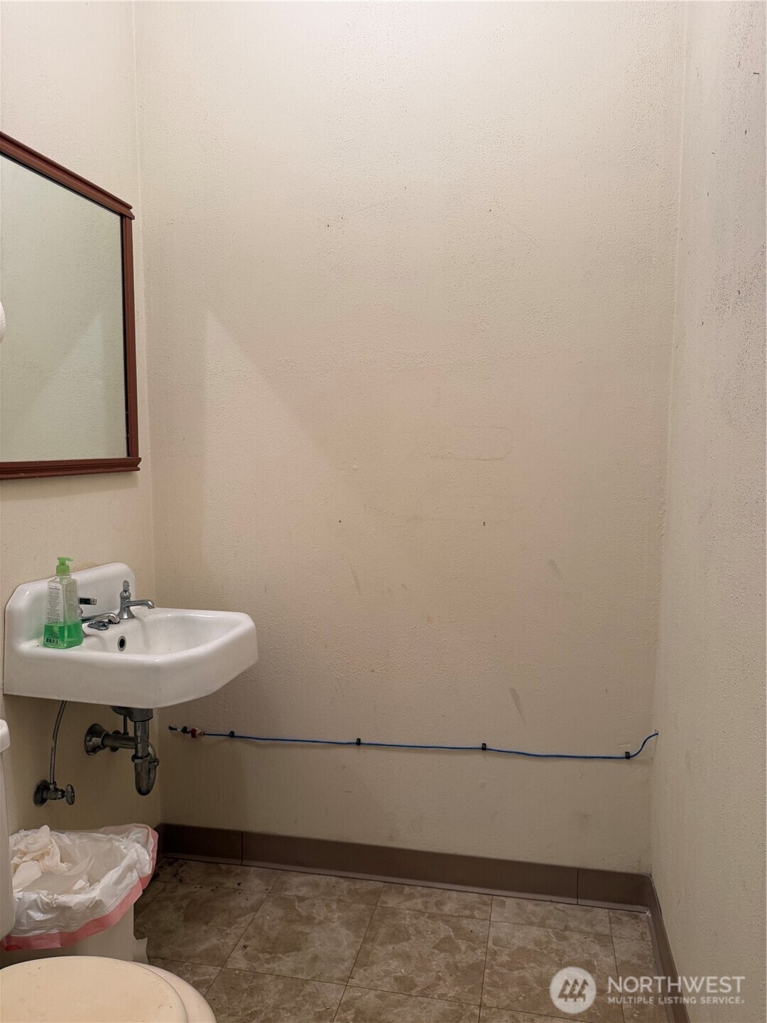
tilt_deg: -4.9
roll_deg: -0.4
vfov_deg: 71.6
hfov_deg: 56.8
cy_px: 512
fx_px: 709
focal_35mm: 24
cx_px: 384
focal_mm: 6.76
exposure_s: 1/120
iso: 160
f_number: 1.78
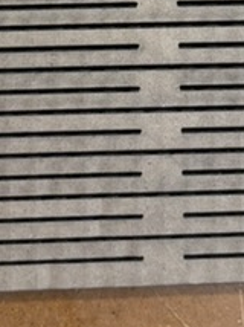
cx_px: -30
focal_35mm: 115
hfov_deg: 12.6
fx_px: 1083
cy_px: -145
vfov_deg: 15.9
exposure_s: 1/60
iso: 125
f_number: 1.78
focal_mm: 6.76
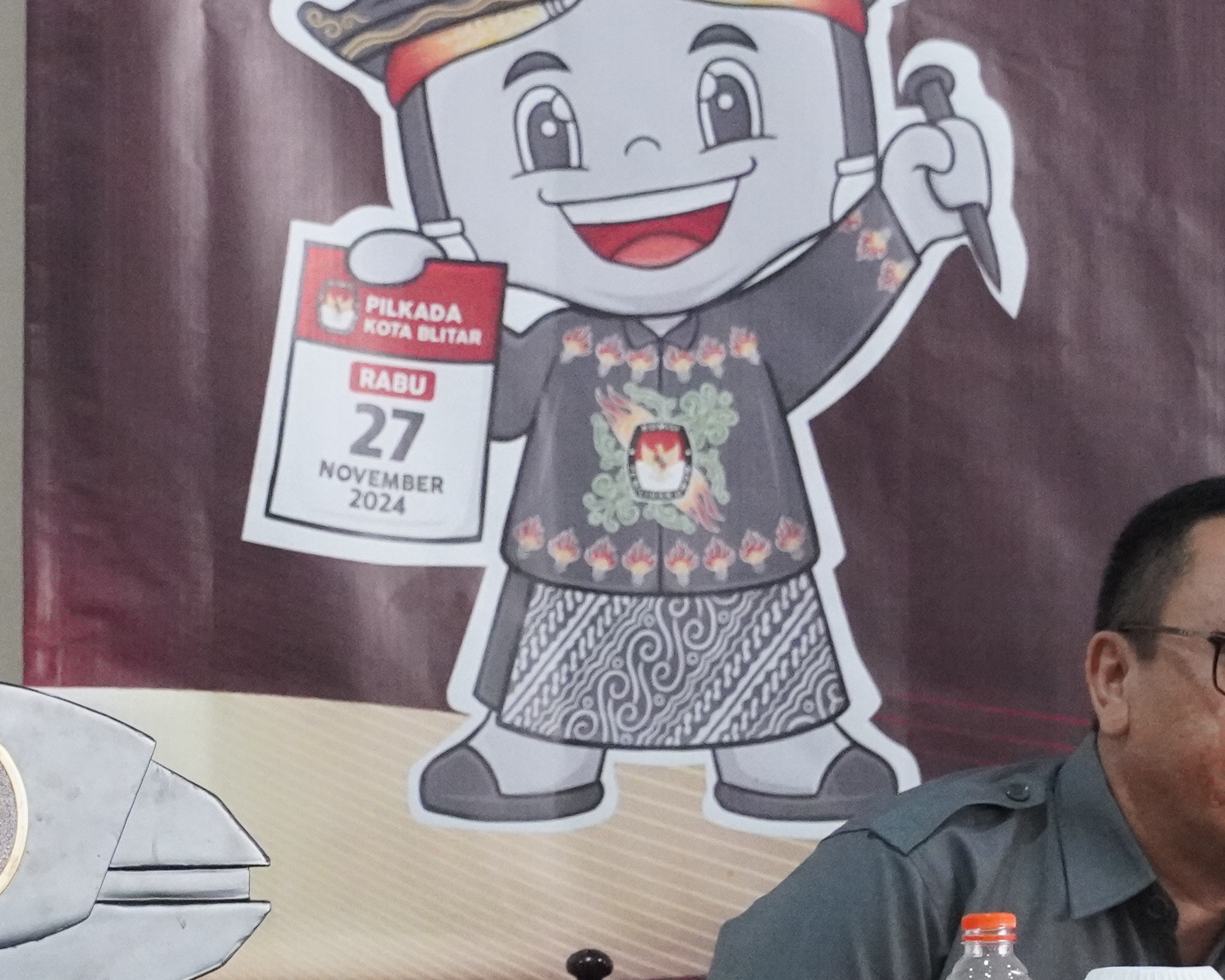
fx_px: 13968
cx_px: 210
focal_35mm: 385
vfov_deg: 4.0
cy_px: 584
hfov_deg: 5.0
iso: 6400
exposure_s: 1/100
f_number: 5.6
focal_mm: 105
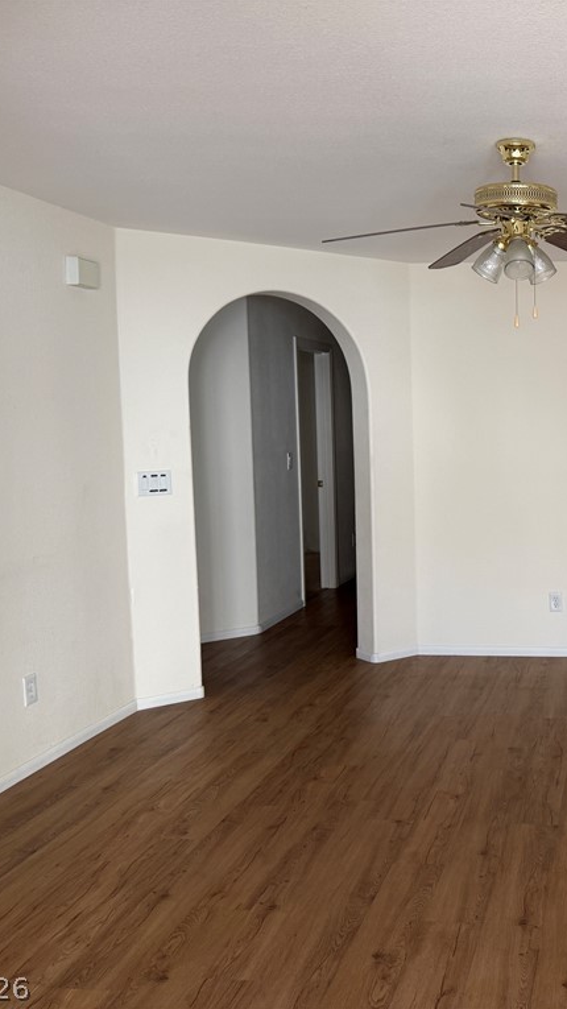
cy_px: 504
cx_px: 560
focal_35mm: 35
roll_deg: +0.0
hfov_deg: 31.3
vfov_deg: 56.6
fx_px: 936
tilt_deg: -3.9
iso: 125
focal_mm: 6.76
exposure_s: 1/60
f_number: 1.78
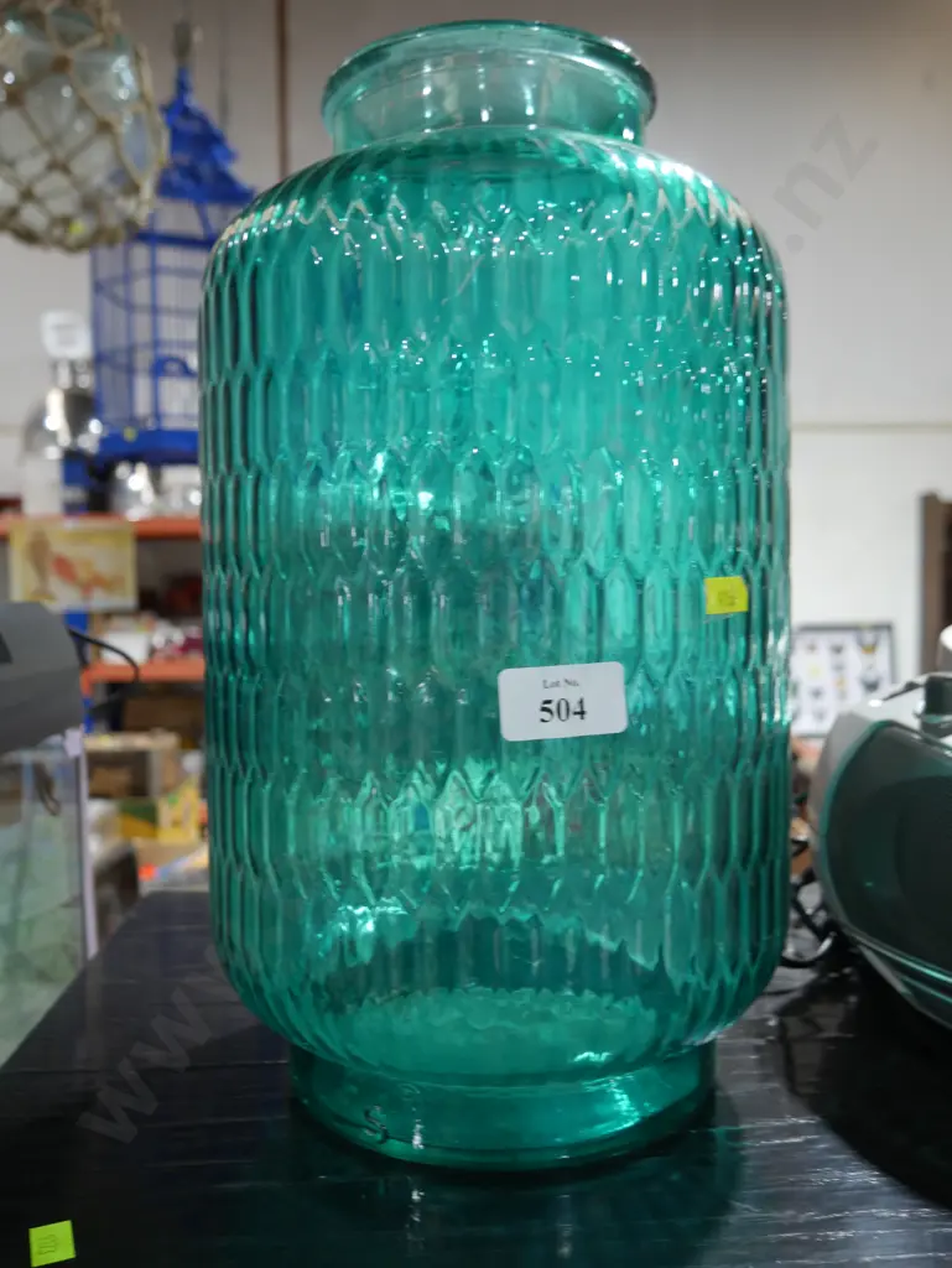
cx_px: 476
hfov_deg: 49.8
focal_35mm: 28
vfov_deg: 63.4
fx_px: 1026
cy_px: 634
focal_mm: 14
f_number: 3.5
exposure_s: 1/60
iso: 500
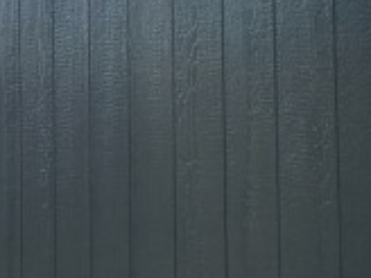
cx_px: 330
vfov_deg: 16.4
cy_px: 95
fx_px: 965
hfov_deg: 21.3
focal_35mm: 90
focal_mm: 6.3
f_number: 1.7
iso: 10
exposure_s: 1/626
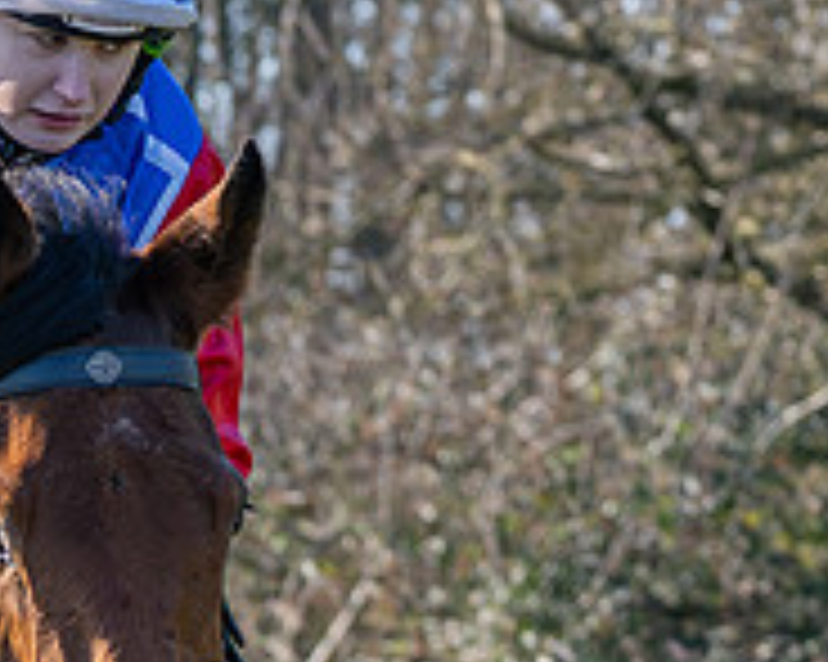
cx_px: 698
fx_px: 15038
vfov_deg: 2.5
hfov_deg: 3.2
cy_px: 1093
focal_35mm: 614
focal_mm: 87
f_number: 5
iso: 400
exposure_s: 1/1250
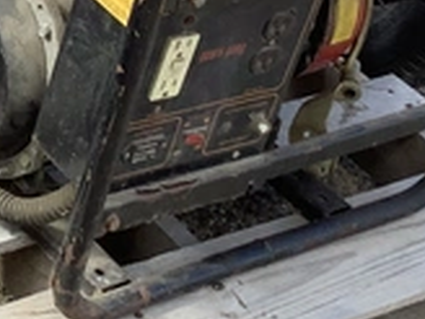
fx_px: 1743
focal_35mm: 142
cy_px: -1
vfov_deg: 10.4
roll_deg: -9.2
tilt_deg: -30.6
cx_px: -207
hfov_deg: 13.2
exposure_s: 1/384
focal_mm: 3.3
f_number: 2.4
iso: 25
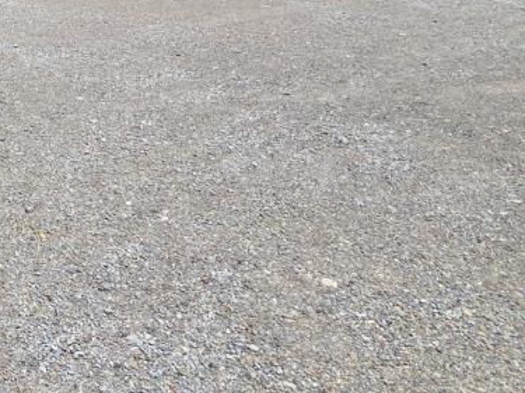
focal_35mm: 52
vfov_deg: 25.7
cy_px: -51
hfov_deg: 29.3
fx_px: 788
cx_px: -168
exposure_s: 1/3009
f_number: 1.9
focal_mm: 2.2
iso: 40
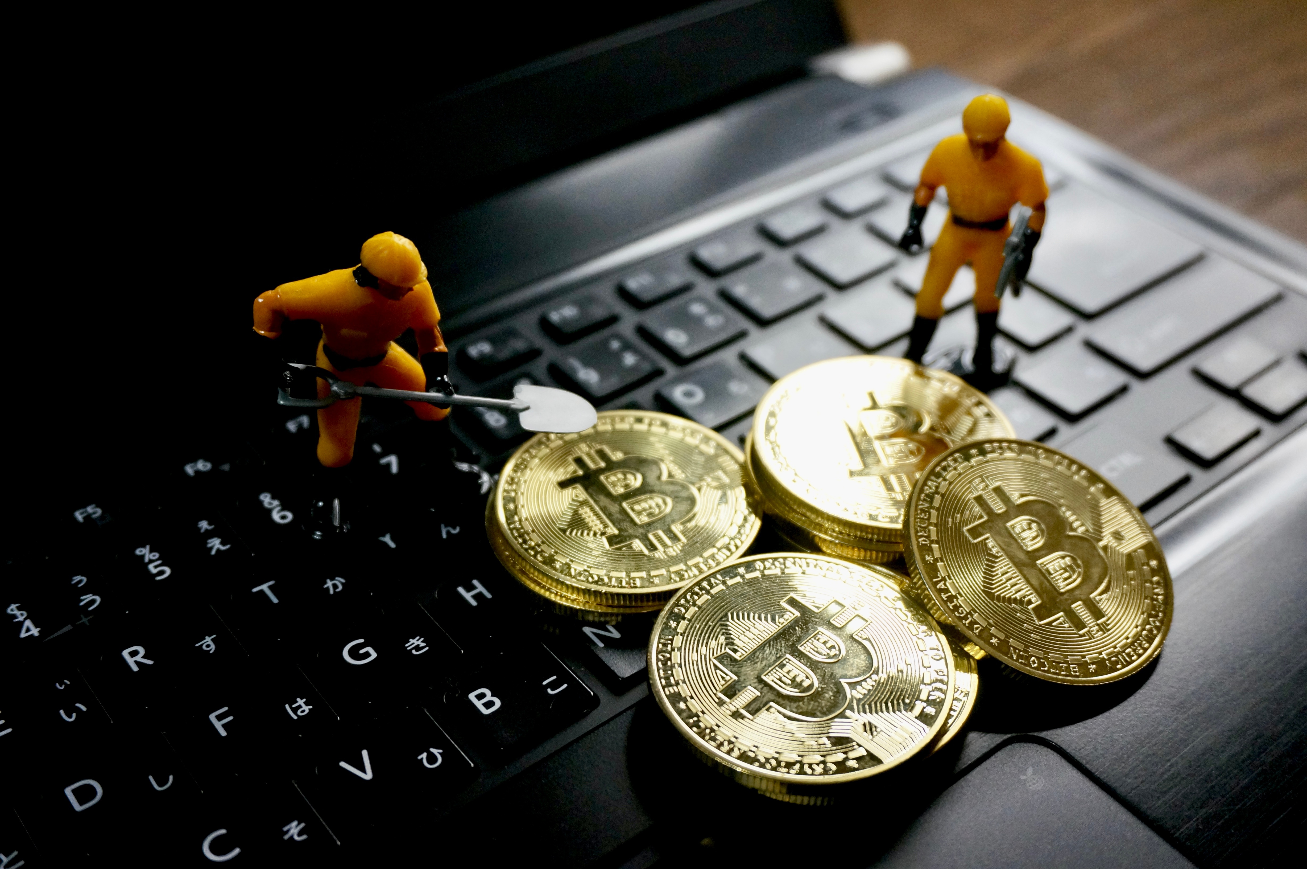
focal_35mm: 39
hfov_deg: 49.6
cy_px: 434
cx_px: 654
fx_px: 1414
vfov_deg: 34.1
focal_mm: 26
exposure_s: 1/160
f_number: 4.5
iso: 1250
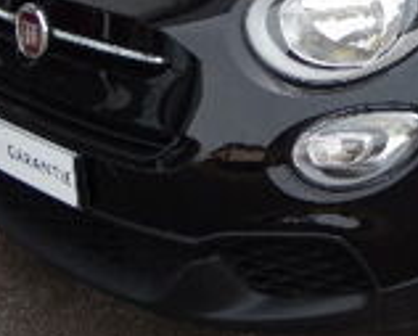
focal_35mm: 74
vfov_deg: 20.3
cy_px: 24
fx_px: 917
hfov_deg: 24.8
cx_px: 389
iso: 125
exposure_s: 1/400
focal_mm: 4.5
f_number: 3.4
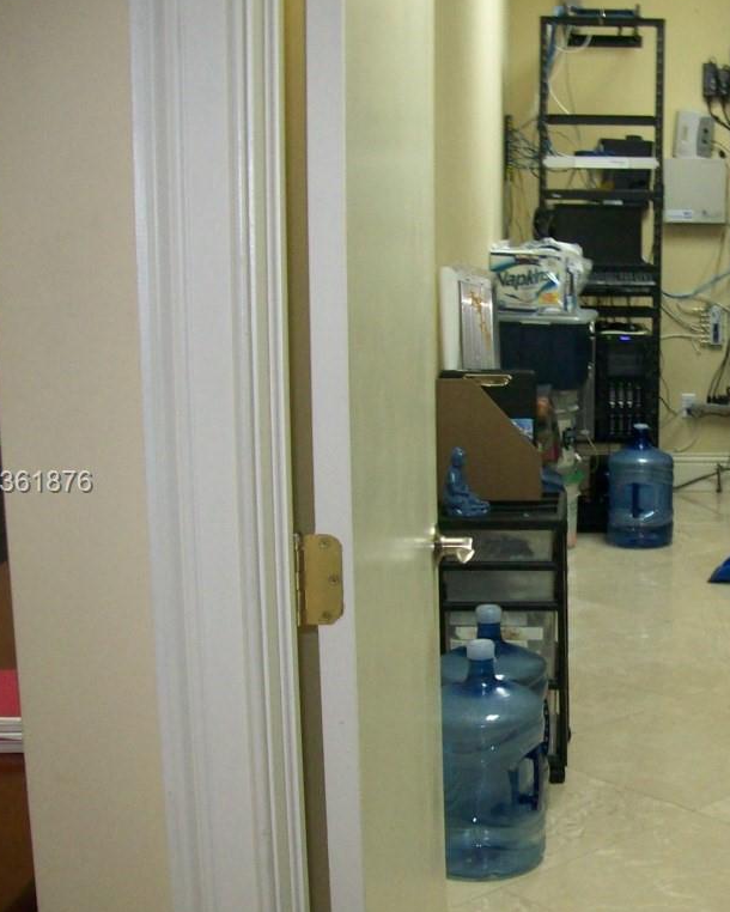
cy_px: 485
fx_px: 1593
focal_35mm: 59
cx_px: 711
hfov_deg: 24.7
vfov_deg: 31.9
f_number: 2.7
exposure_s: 1/64
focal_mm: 6
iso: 200
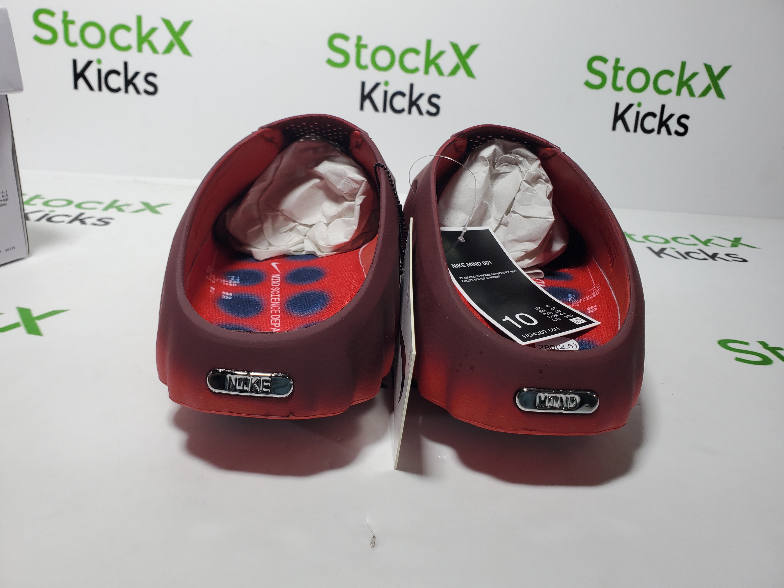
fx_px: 589
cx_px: 392
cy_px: 294
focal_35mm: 26
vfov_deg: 53.1
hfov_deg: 67.3
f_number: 2.4
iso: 50
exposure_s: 1/185
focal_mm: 4.3
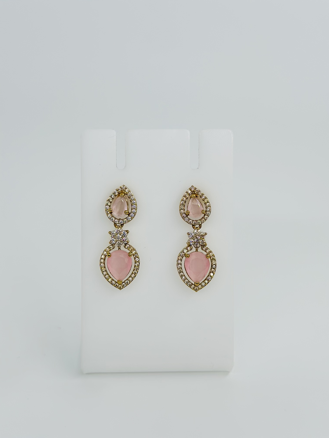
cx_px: 164
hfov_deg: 30.3
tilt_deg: -22.5
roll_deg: -1.8
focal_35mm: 48
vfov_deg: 39.7
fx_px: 608
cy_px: 219
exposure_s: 1/1639
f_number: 1.78
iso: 80
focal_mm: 6.86
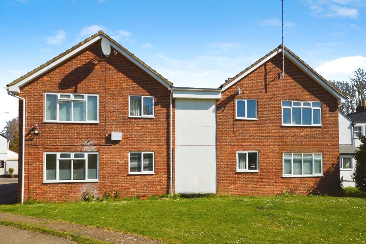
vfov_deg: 43.5
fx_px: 305
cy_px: 122
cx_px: 183
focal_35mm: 30
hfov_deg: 62.0
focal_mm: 20
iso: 320
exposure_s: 1/500
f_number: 11
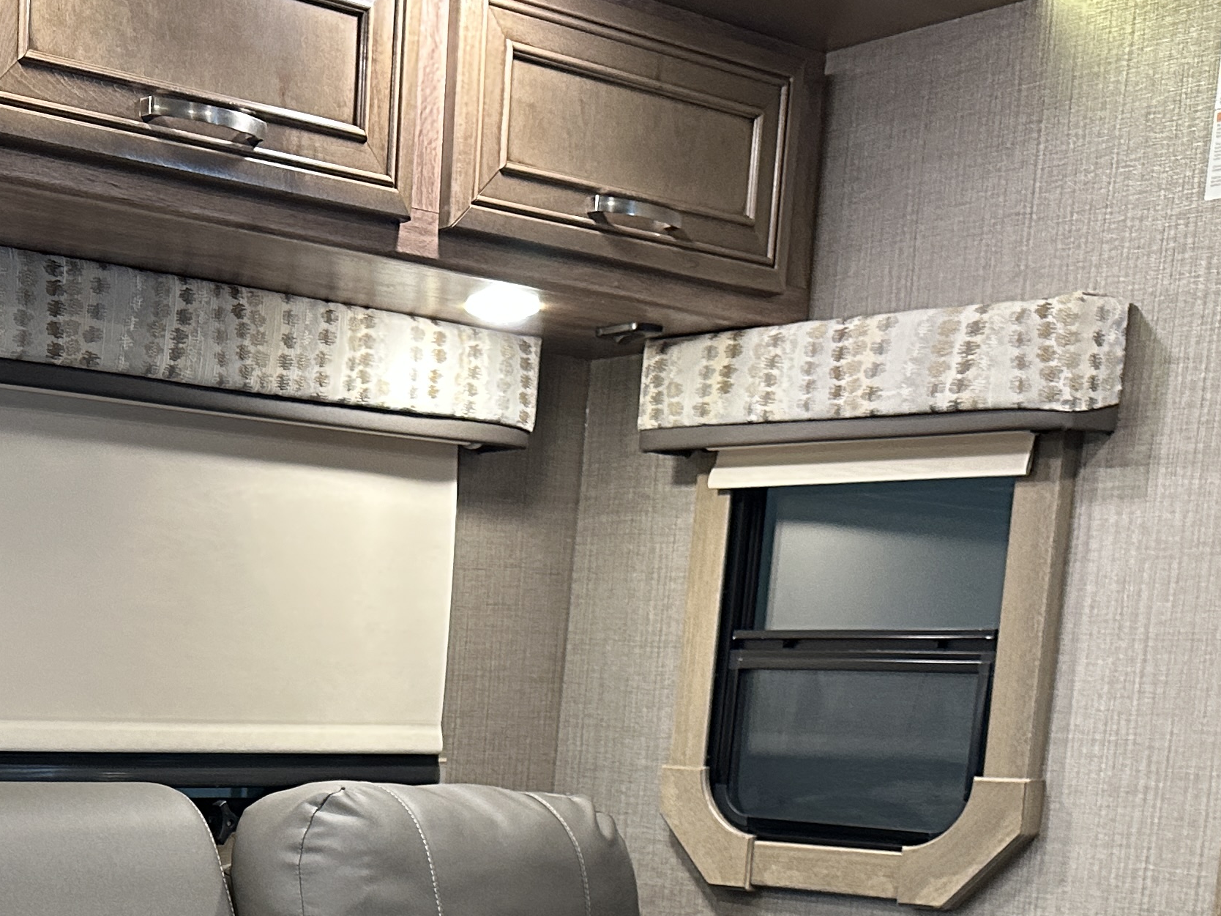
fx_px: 2046
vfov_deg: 23.2
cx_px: 122
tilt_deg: -10.1
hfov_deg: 31.7
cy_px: 1081
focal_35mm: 58
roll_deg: -1.4
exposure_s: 1/60
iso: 400
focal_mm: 6.86
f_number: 1.78
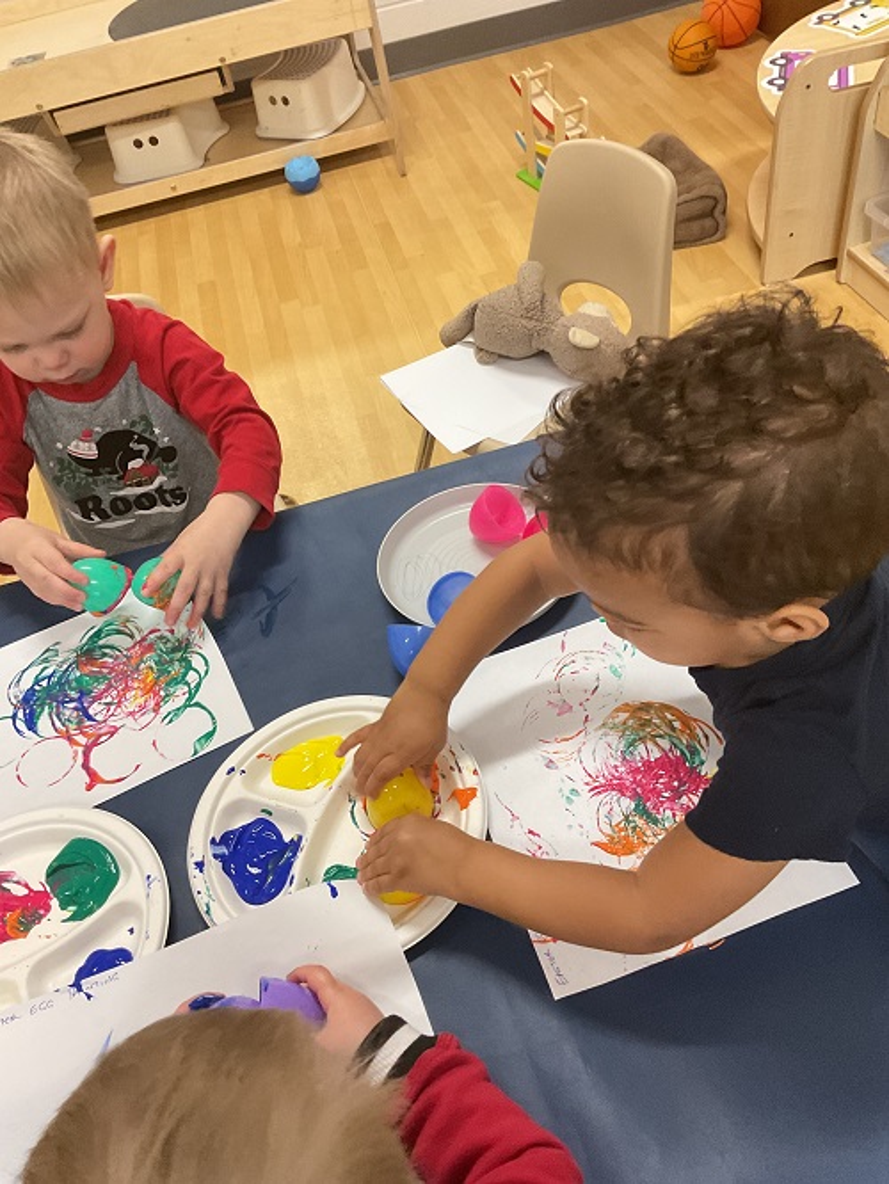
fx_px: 992
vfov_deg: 61.6
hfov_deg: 48.3
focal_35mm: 29
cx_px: 444
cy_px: 592
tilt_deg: -48.3
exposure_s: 1/40
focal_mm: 3
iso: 250
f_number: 1.8
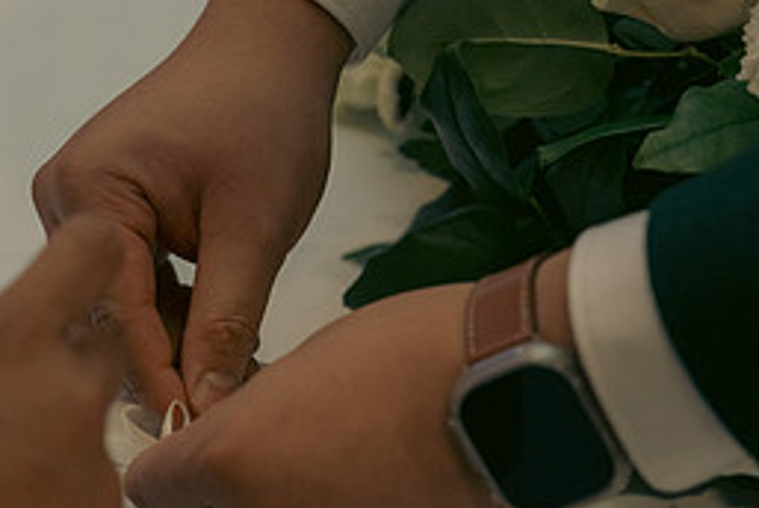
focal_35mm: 124
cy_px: 477
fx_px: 2617
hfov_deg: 16.4
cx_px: 198
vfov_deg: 11.0
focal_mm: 55
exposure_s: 1/160
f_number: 3.5
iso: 2500
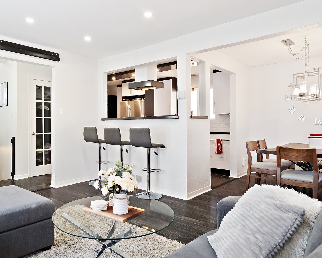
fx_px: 229
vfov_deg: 58.8
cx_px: 136
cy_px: 128
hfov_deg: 69.9
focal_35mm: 24
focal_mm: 16
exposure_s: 1/15
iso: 1600
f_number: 6.3
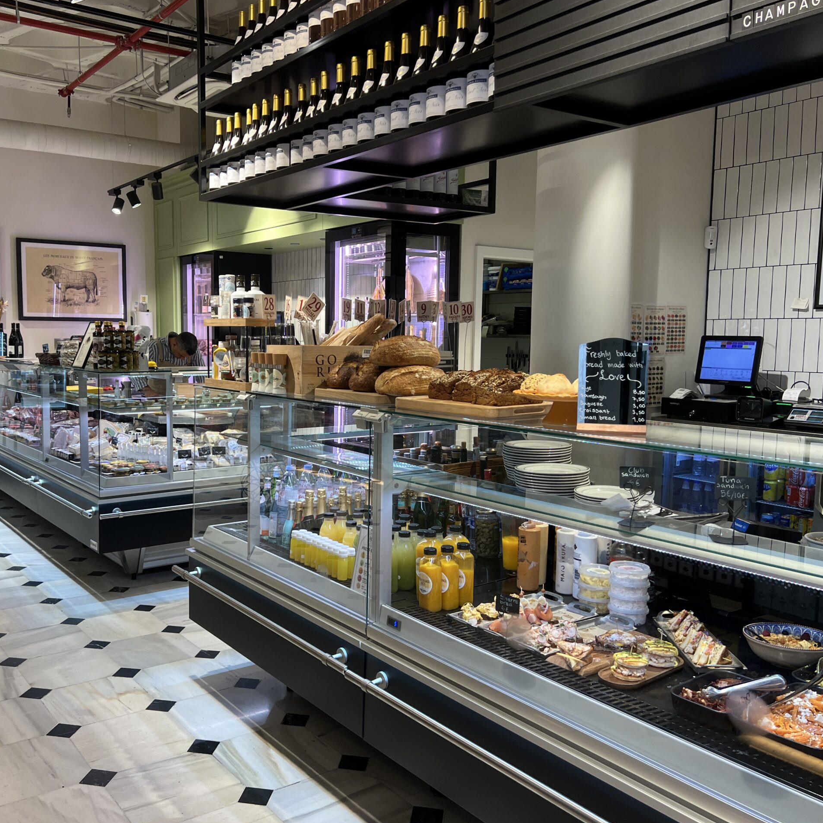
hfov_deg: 52.1
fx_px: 834
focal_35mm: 31
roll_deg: +0.4
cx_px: 325
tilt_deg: -3.8
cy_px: 412
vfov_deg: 52.5
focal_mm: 5.7
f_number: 1.5
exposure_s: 1/100
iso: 50
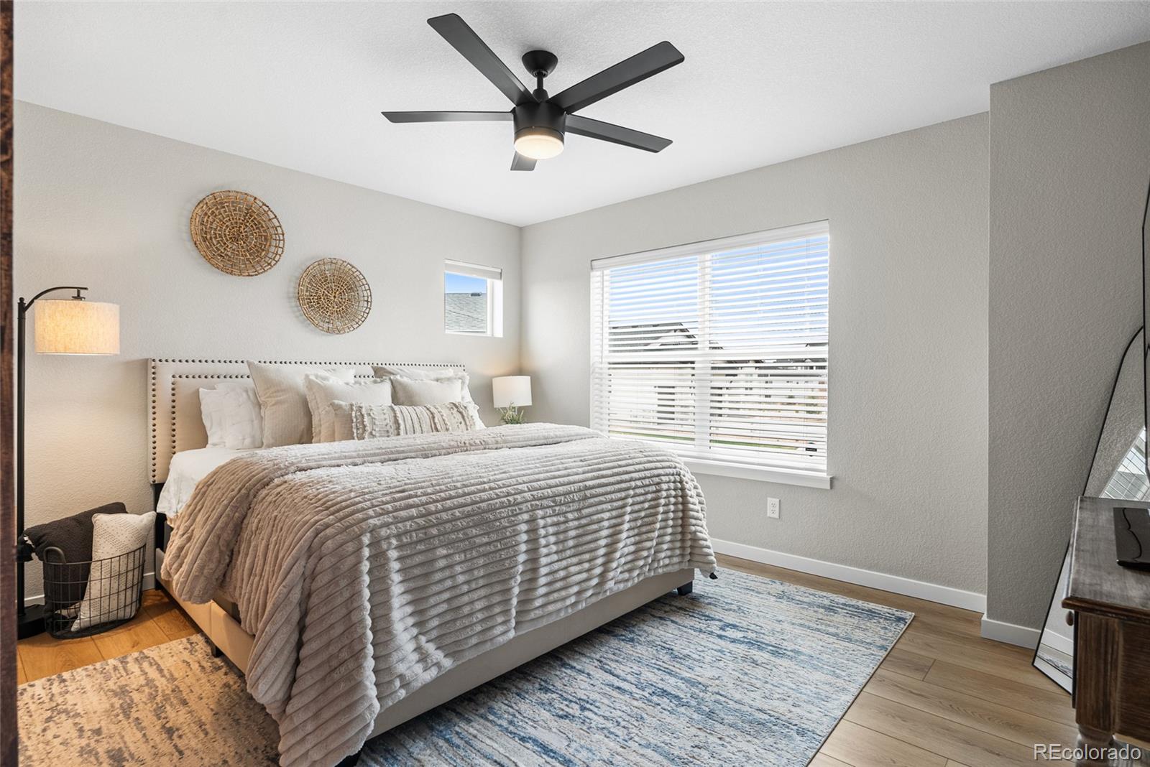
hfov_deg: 90.0
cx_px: 575
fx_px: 575
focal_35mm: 18
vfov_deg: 67.4
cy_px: 384
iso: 200
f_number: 8
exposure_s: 1/6
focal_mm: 18
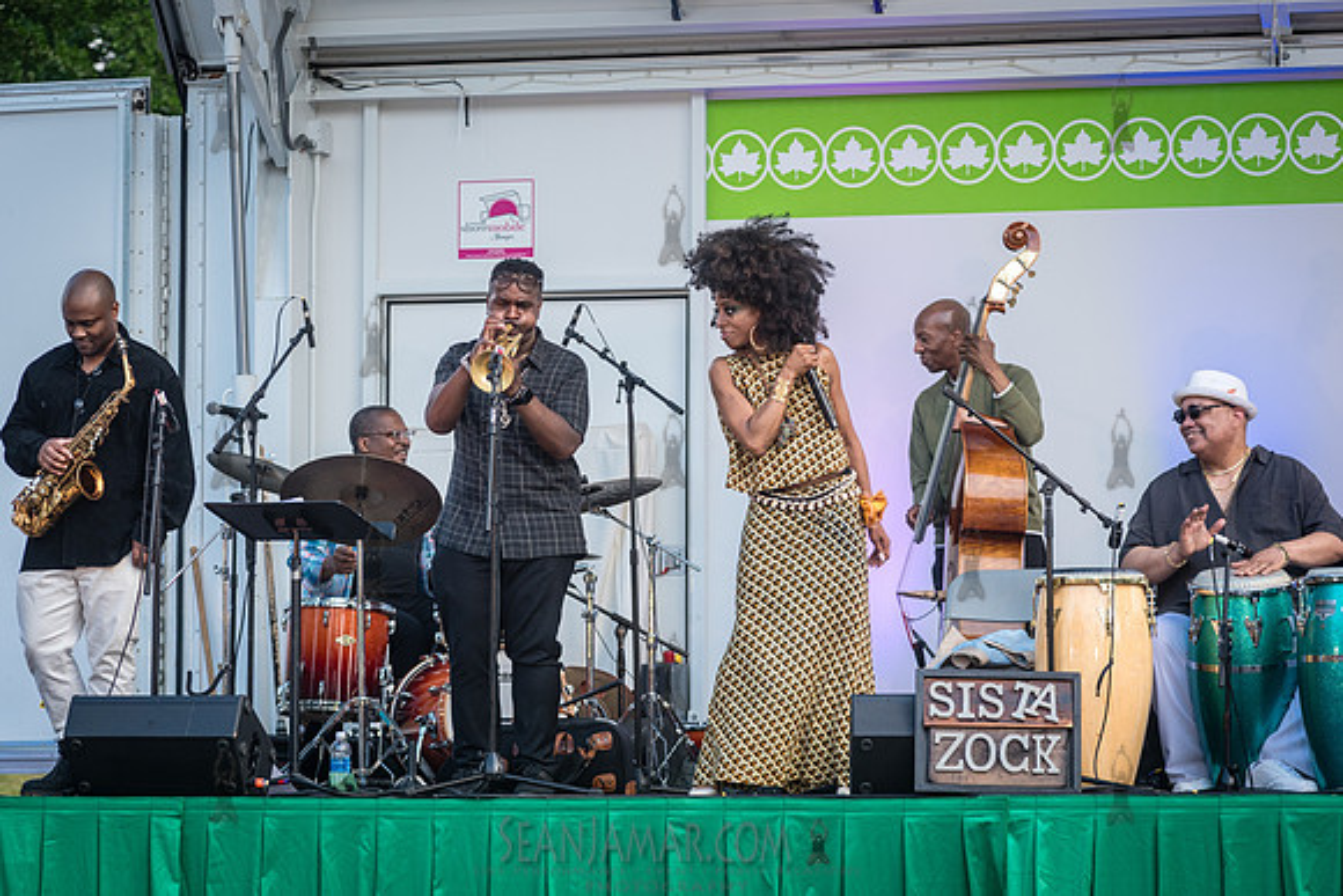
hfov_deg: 14.6
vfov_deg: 9.8
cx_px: 596
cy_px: 458
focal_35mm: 140
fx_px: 5240
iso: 500
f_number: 4.5
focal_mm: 125
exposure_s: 1/400
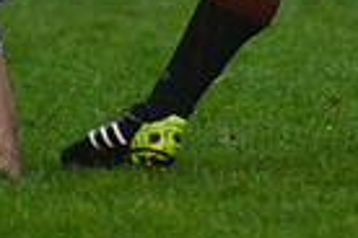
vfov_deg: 1.2
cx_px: 78
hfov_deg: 1.8
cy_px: -239
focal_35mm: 1131
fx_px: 11246
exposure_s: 1/500
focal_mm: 270
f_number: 4
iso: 4000
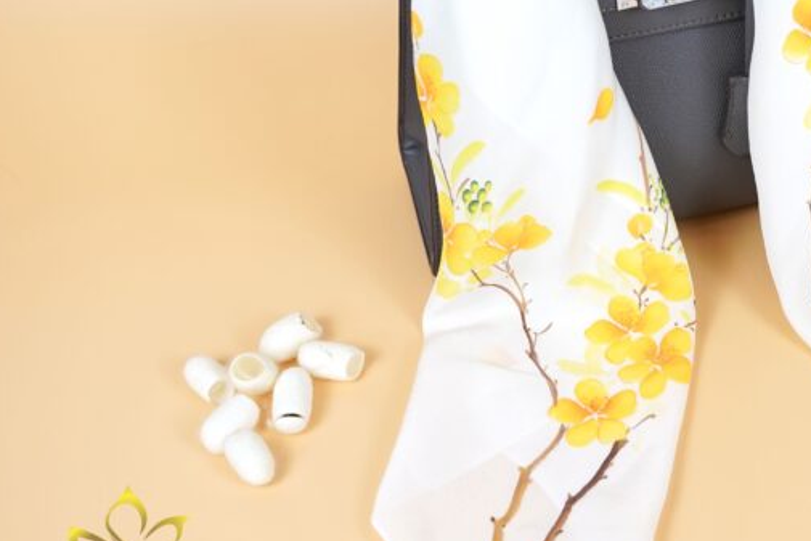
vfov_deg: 19.2
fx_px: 1600
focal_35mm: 71
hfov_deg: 27.5
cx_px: 726
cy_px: 187
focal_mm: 35
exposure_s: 1/400
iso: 400
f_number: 3.5
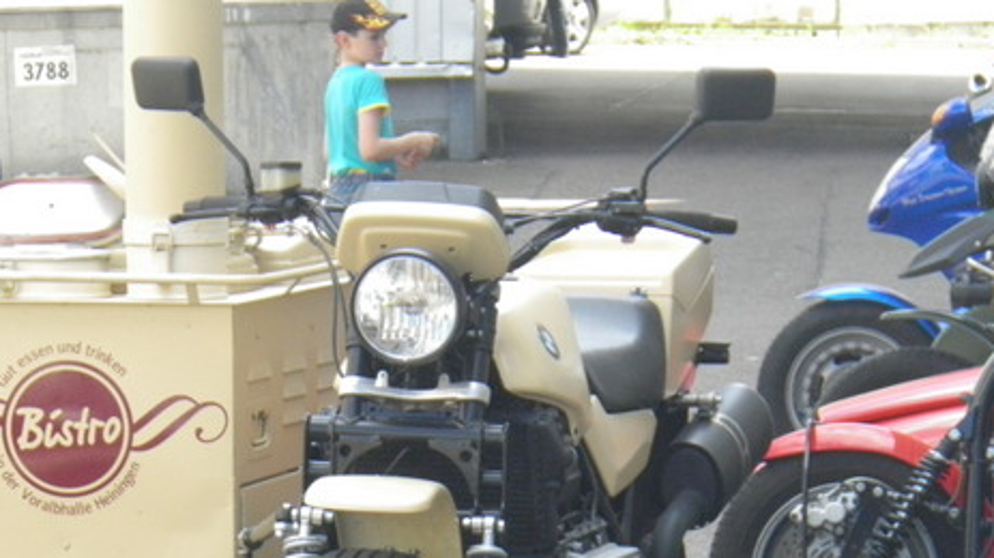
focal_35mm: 224
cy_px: 434
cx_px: 432
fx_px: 5902
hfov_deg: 9.6
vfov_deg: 5.4
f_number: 4.6
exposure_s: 1/160
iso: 160
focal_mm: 21.1
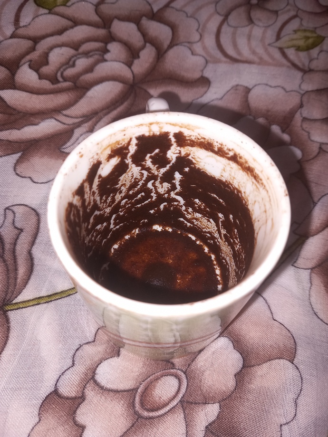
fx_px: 341
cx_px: 164
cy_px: 218
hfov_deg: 51.4
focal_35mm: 27
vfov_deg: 65.3
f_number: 1.8
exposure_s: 1/50
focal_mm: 4
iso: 20
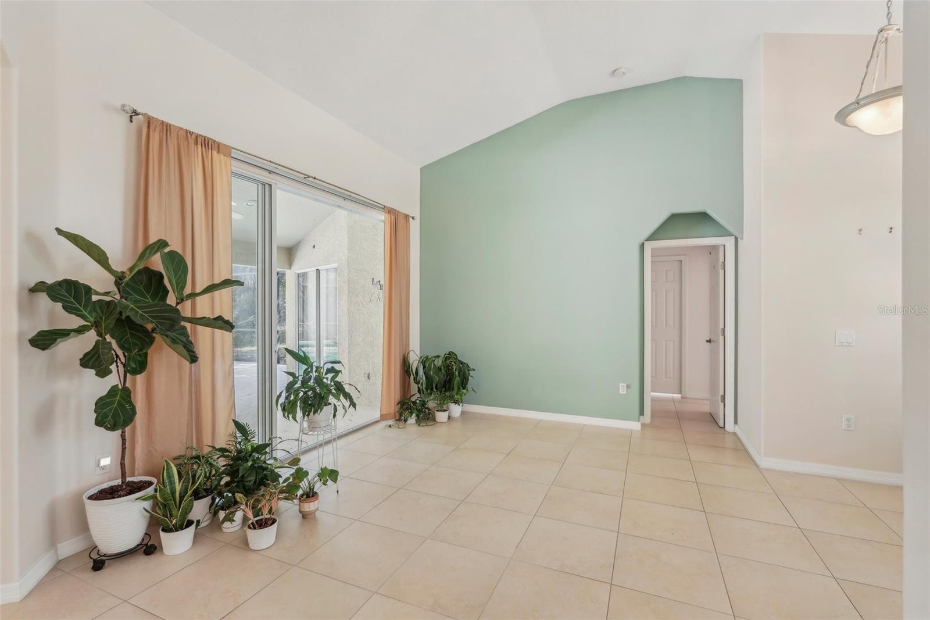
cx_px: 465
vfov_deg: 73.7
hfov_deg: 96.7
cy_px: 310
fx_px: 413
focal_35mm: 16
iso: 400
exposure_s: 1/15
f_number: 8
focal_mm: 16
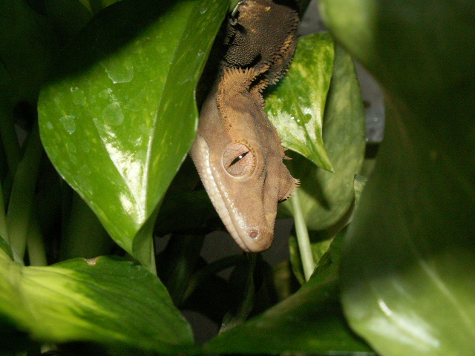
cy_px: 178
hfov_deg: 31.2
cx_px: 238
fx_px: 851
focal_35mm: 62
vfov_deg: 23.7
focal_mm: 10.28
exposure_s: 1/40
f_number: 5.6
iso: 160
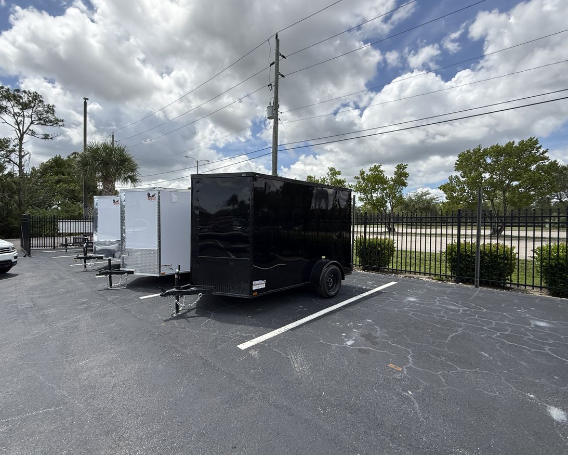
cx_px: 267
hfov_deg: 93.0
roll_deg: +2.6
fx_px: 269
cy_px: 223
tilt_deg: -1.6
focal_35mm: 16
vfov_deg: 80.4
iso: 50
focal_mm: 2.22
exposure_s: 1/2024
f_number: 2.2
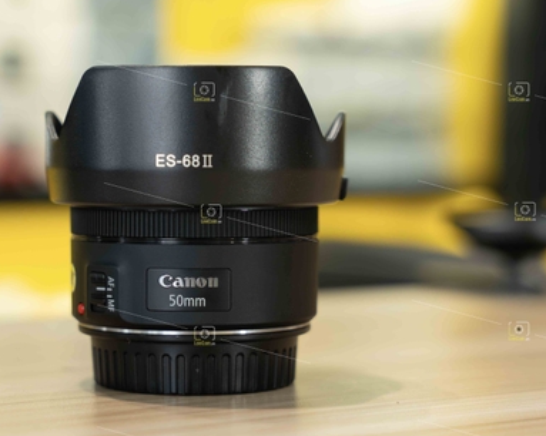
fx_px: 1664
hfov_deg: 18.6
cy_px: 224
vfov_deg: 14.9
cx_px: 204
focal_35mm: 103
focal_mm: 70
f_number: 4.5
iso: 800
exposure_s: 1/125
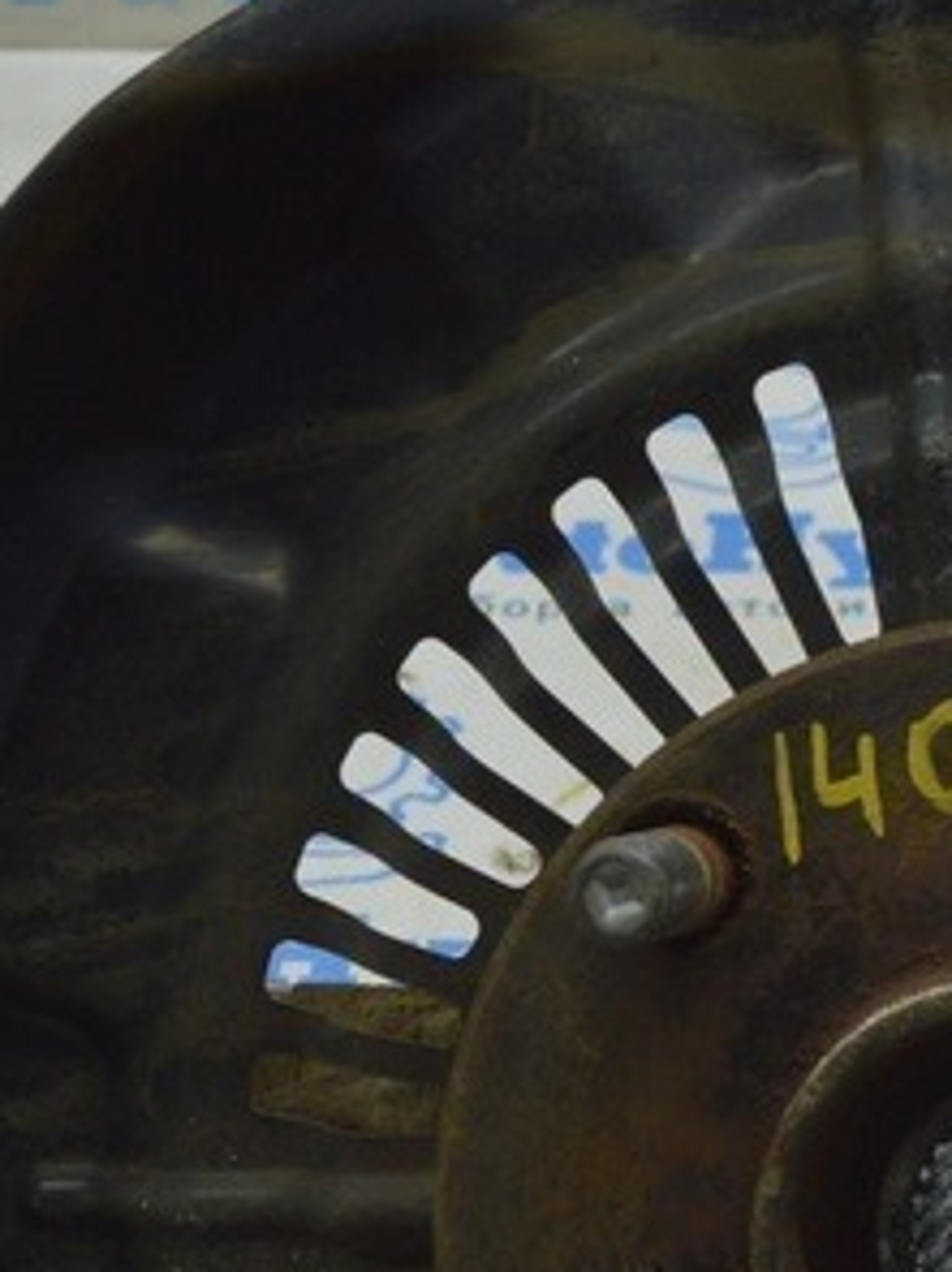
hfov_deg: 13.1
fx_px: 4037
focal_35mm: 110
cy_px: 929
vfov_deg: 17.8
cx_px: 1098
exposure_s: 1/40
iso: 400
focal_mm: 22
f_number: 5.6
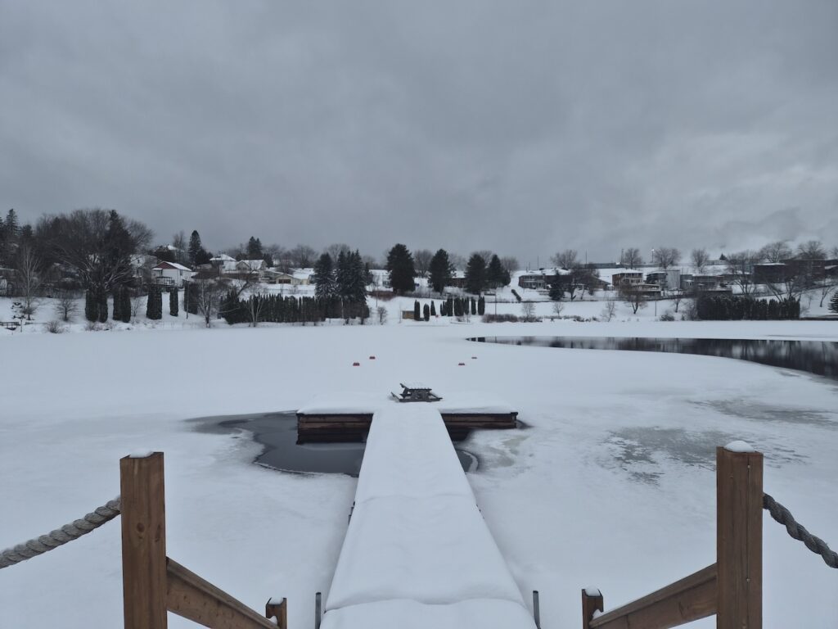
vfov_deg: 58.9
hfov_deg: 73.9
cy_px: 314
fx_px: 557
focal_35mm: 23
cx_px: 419
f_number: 1.8
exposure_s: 1/2672
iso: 80
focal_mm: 5.4
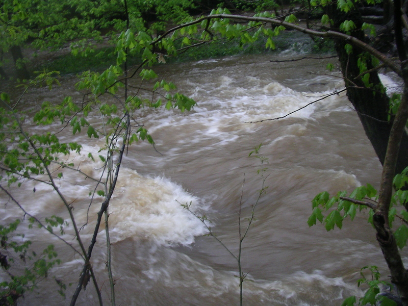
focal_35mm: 37
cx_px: 204
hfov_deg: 50.1
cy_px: 153
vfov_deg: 38.7
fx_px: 436
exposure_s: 1/25
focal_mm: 5.7
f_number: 2.8
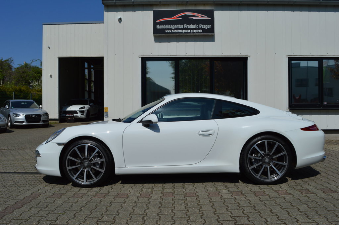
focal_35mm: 30
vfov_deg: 43.5
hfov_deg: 62.0
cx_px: 170
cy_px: 112
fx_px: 282
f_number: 10
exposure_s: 1/400
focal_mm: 20
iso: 100
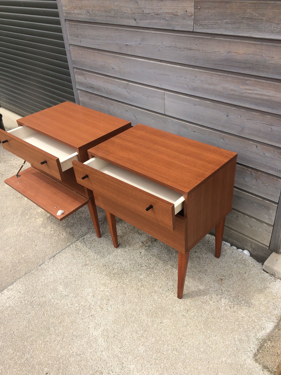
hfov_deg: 46.8
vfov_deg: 60.0
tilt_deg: -37.1
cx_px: 145
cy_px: 193
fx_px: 325
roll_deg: +6.2
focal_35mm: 30
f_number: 2.2
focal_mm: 4.15
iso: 32
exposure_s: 1/1282
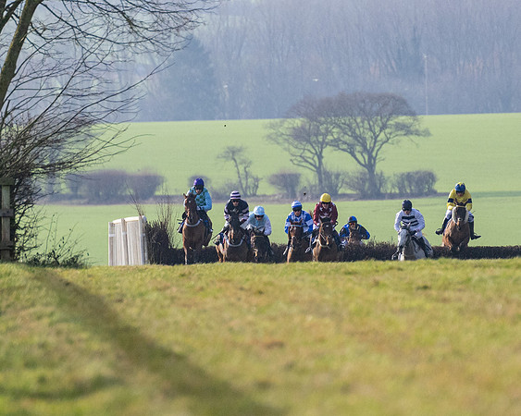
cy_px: 298
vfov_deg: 1.7
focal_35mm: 899
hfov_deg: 2.2
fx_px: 13864
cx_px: 329
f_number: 4
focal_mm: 280
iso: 400
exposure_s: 1/2500
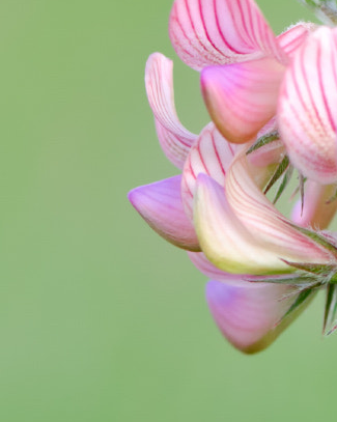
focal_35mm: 582
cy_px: 12
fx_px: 7262
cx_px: 404
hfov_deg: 2.7
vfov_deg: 3.3
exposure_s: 1/320
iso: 360
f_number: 8
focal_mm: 105
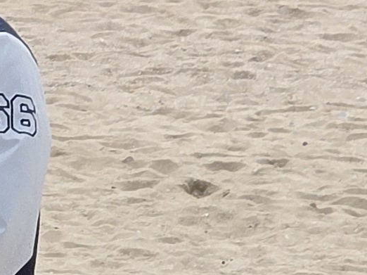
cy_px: 228
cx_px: -330
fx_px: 5606
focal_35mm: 529
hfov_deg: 3.7
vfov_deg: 2.8
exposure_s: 1/2277
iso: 50
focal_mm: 7.9
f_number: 2.4
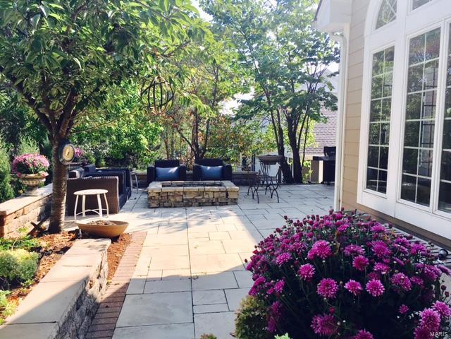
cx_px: 226
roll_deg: -0.5
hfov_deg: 61.7
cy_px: 170
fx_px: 378
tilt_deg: -4.9
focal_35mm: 29
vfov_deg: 48.2
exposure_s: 1/827
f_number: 2.2
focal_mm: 4.15
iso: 25
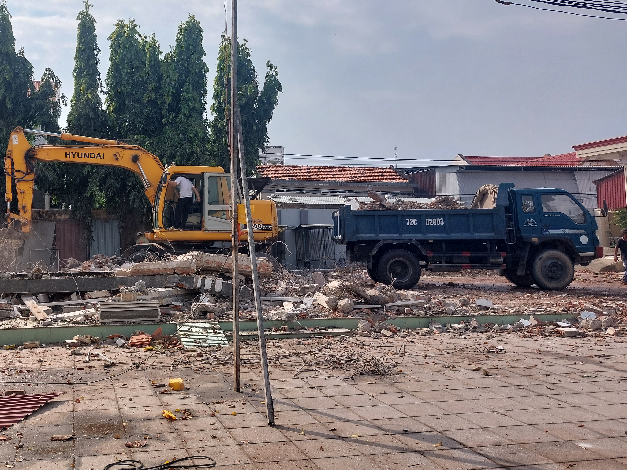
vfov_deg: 40.3
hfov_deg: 51.3
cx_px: 190
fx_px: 634
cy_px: 165
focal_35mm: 35
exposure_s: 1/1404
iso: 25
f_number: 1.8
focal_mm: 5.23
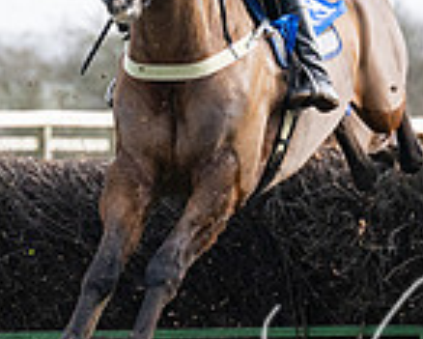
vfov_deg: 2.0
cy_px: 90
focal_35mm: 775
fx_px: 9709
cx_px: 827
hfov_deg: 2.5
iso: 400
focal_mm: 155
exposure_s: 1/1600
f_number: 5
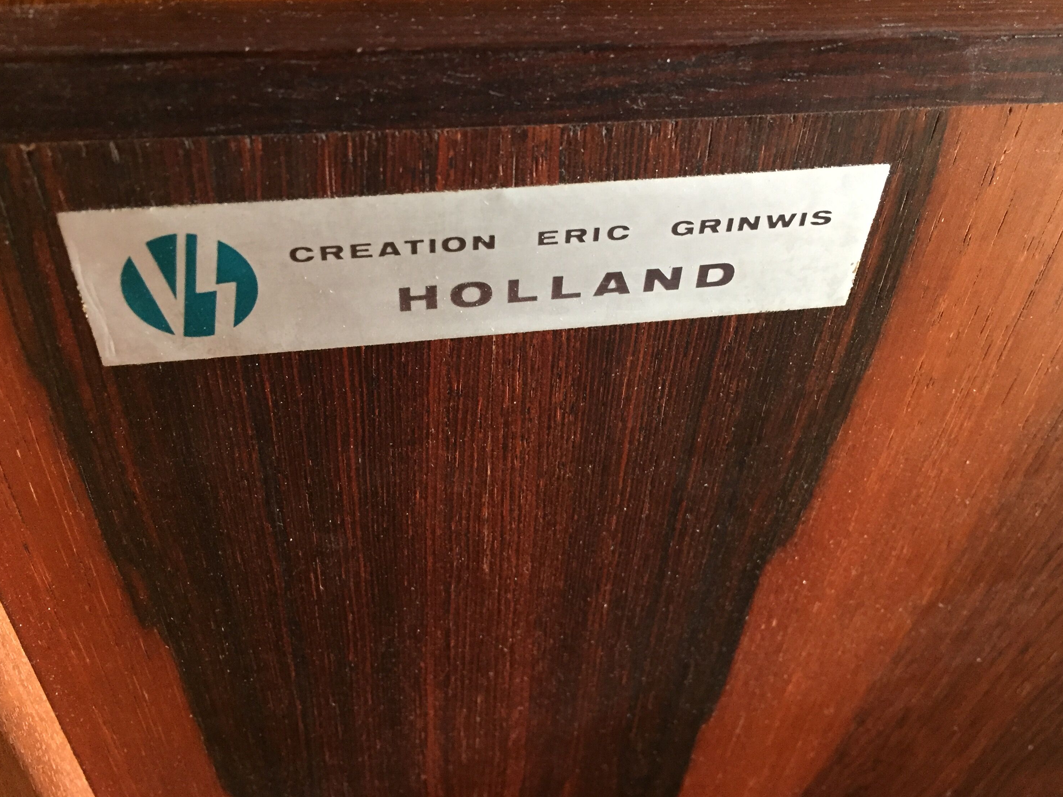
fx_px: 983
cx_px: 526
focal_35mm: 32
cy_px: 381
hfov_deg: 56.8
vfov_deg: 44.2
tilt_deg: -47.6
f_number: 2.2
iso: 250
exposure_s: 1/25
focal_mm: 4.15
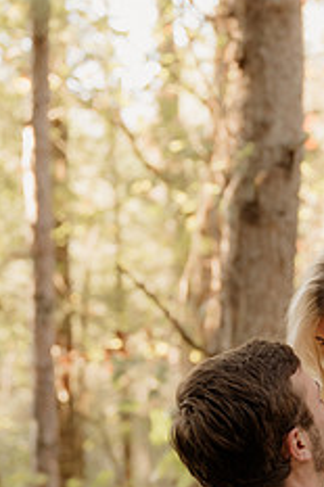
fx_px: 2298
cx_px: 309
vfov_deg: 12.1
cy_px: 347
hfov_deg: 8.0
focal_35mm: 170
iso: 500
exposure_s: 1/125
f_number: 2.8
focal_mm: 59
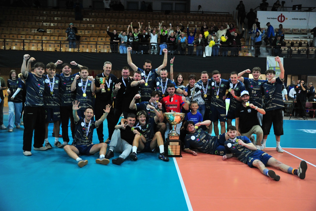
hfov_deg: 60.3
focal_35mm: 31
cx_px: 158
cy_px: 106
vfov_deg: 42.3
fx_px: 272
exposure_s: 1/800
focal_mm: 31
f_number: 4
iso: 6400
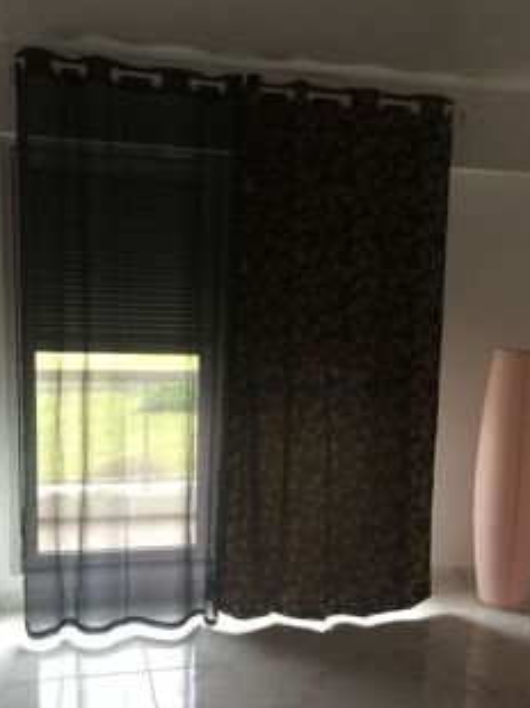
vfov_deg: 46.5
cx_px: 283
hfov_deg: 35.9
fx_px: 818
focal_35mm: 40
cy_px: 428
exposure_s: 1/17
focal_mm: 4.15
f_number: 2.2
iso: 100
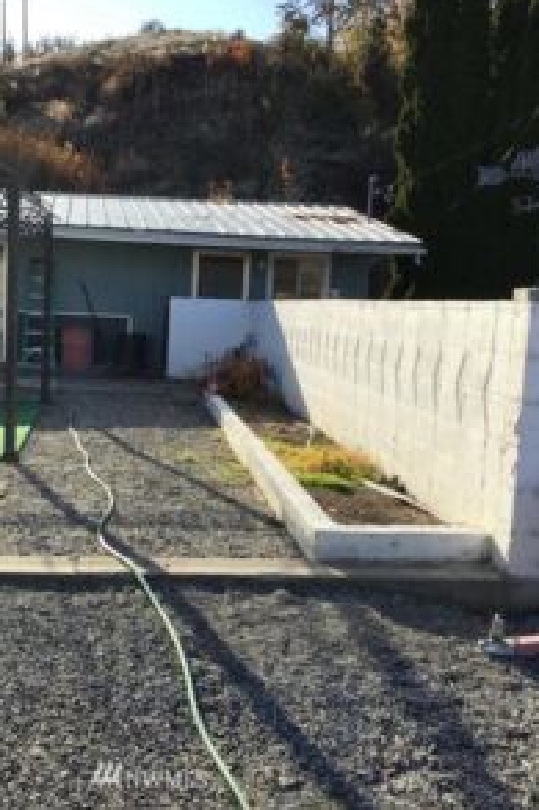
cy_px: 401
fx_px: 989
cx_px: 152
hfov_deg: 30.1
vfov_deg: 44.5
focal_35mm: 44
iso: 25
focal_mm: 3.3
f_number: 2.4
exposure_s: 1/799
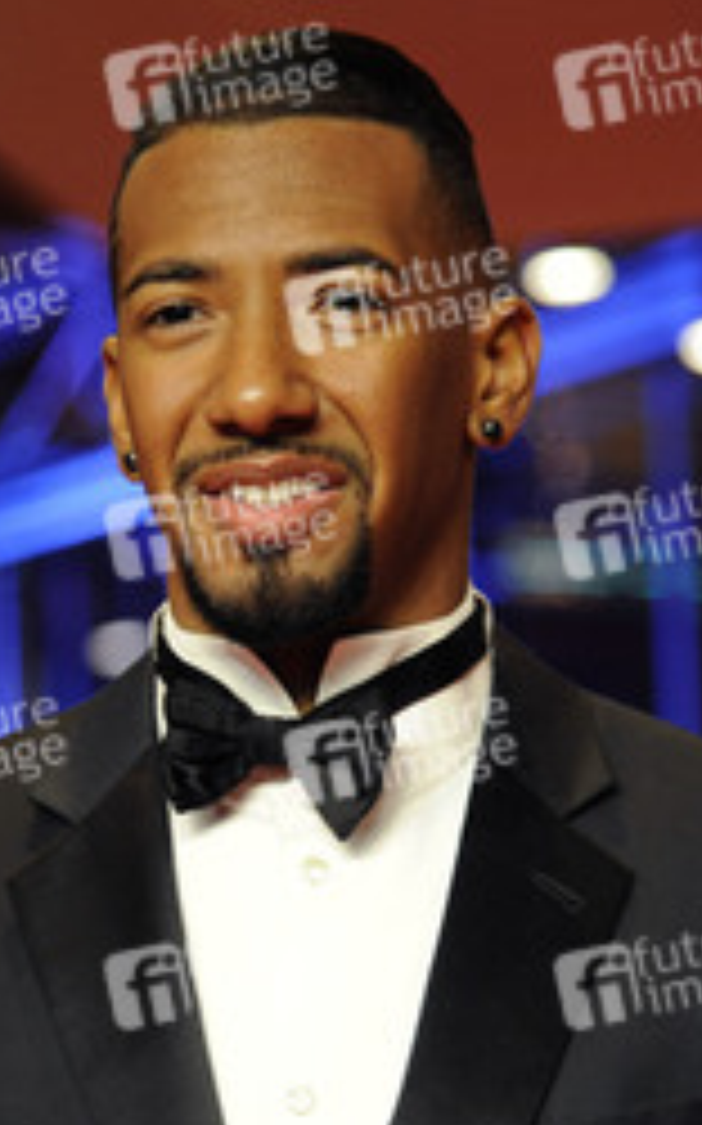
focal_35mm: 193
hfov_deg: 6.8
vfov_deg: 10.9
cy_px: 639
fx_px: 5915
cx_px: 279
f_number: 4
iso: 2000
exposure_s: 1/160
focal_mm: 105
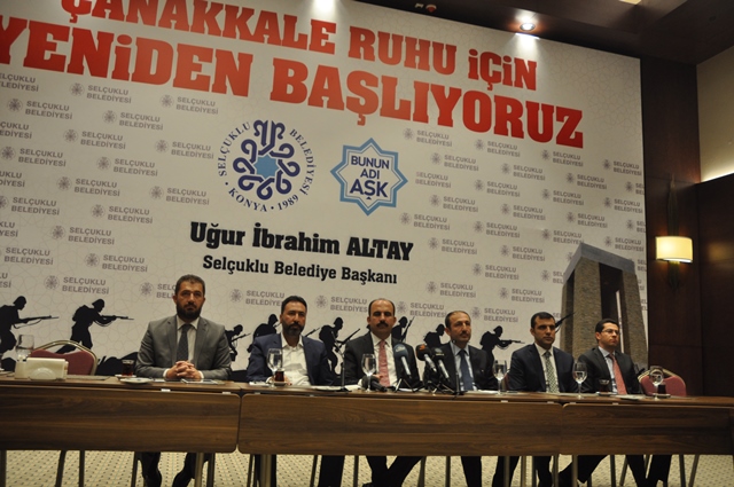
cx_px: 367
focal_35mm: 33
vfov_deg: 39.9
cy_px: 244
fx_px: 672
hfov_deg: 57.3
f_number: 4
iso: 640
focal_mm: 22
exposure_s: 1/60
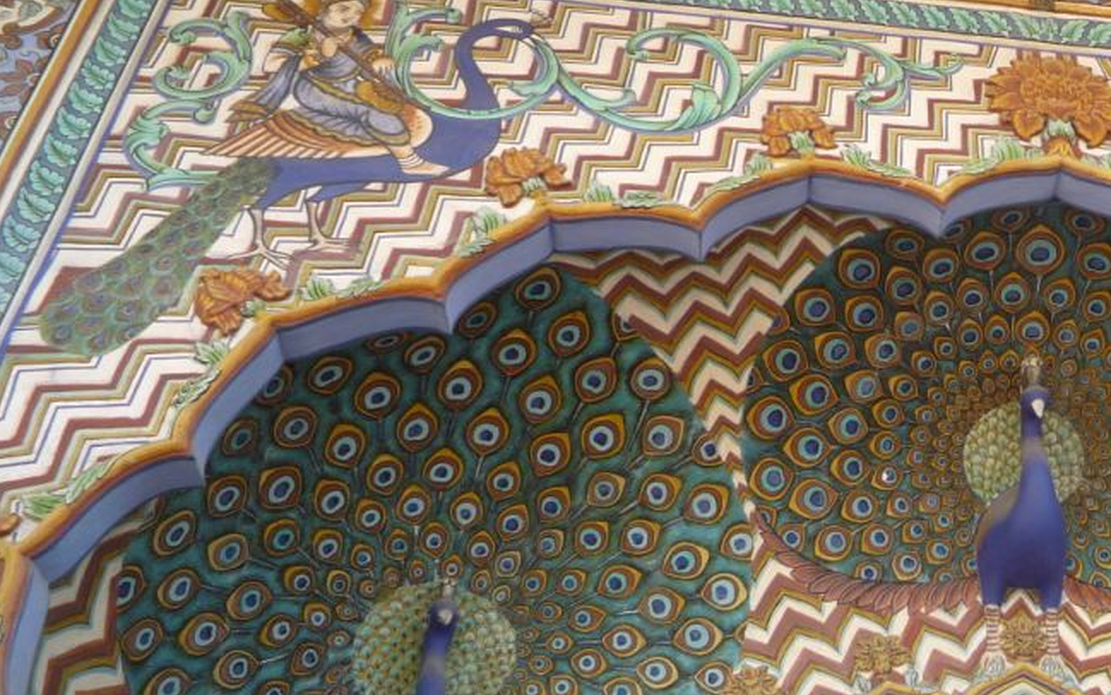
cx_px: 1020
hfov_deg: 38.0
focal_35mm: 49
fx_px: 1484
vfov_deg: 26.4
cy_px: 330
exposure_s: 1/200
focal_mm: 4.4
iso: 100
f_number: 2.8
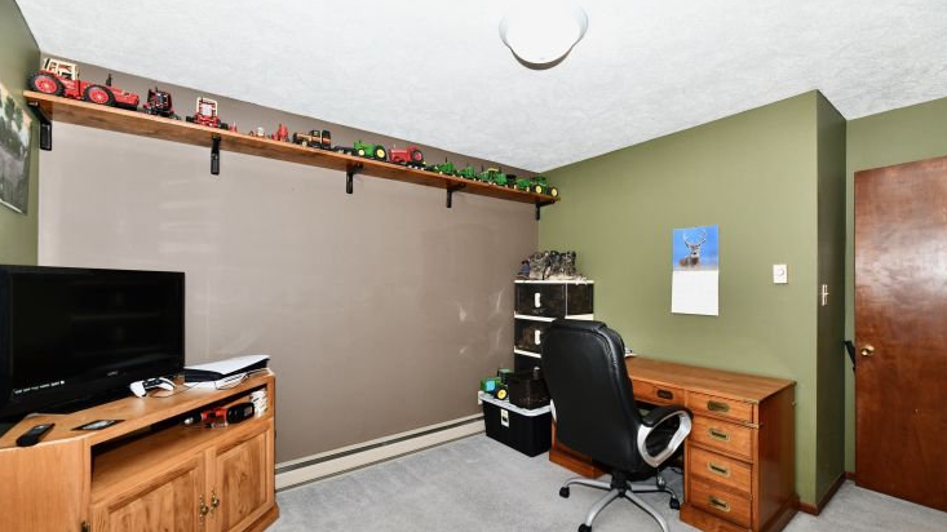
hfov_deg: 103.0
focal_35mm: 15
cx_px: 477
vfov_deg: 70.2
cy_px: 298
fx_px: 377
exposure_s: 1/60
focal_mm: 14
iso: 640
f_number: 6.3
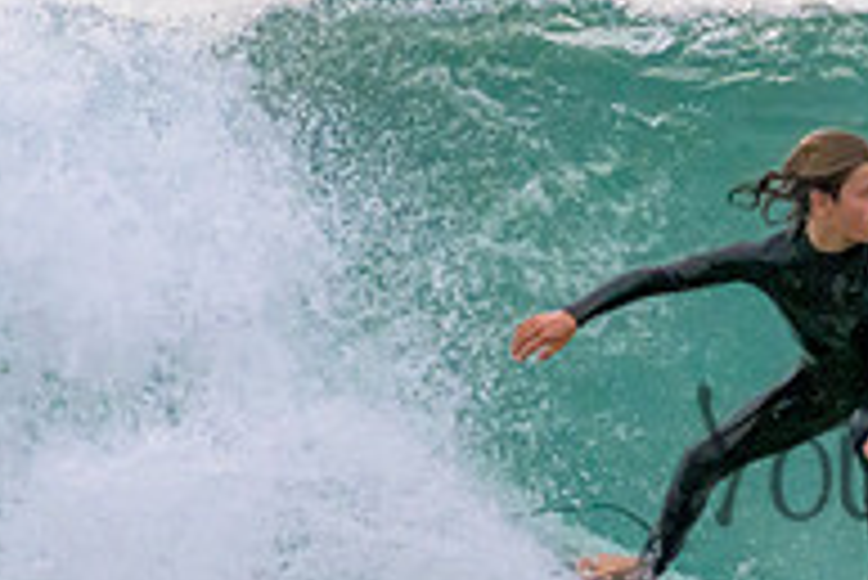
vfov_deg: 0.6
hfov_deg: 0.9
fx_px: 58005
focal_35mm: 2404
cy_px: 416
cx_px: 1160
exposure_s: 1/2000
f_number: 11
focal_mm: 800
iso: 14400
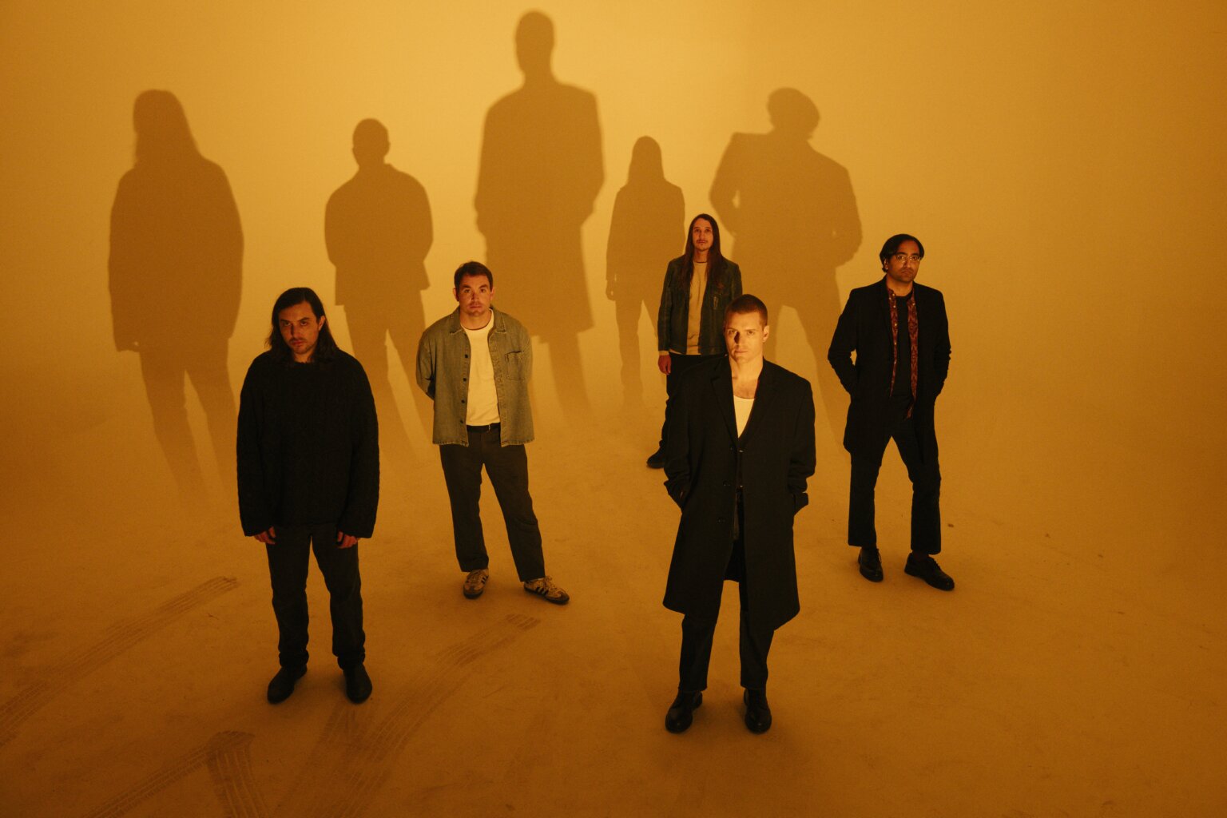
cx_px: 614
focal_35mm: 38
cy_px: 409
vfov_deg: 35.1
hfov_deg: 50.7
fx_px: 1295
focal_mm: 38
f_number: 8
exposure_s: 1/125
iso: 1600
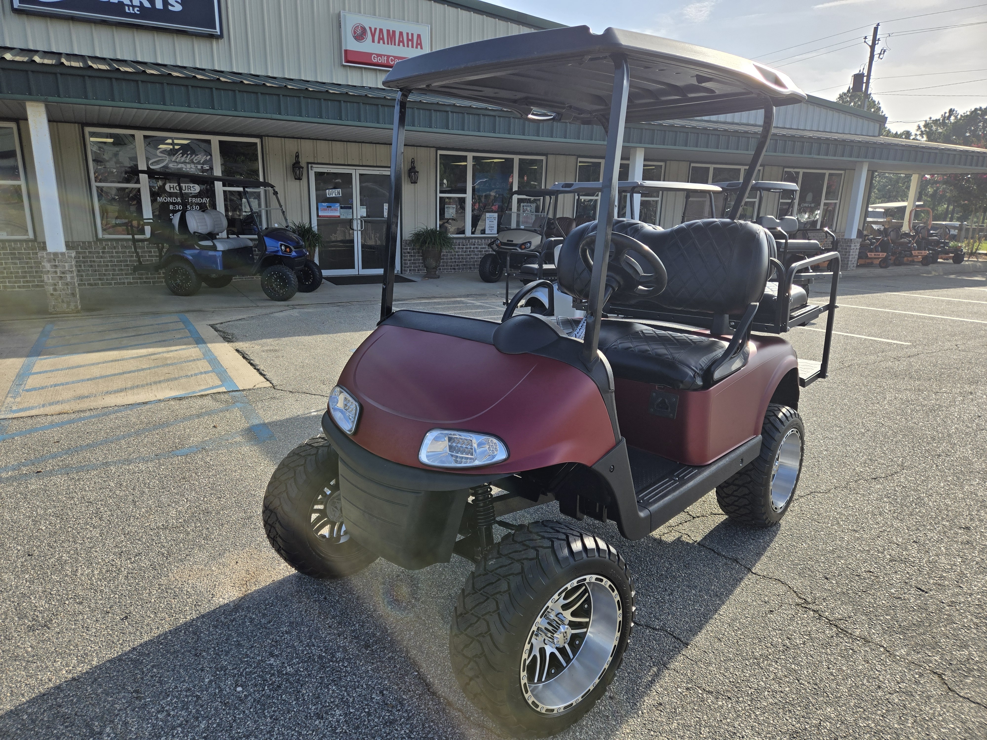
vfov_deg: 58.9
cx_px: 494
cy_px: 370
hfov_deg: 73.9
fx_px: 656
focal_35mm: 23
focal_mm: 5.4
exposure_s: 1/2157
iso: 25
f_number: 1.8
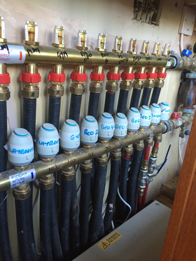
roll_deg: -3.5
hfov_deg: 48.2
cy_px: 130
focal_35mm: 29
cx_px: 98
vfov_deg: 61.7
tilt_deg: -18.8
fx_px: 219
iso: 125
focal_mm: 4.15
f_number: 2.2
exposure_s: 1/33
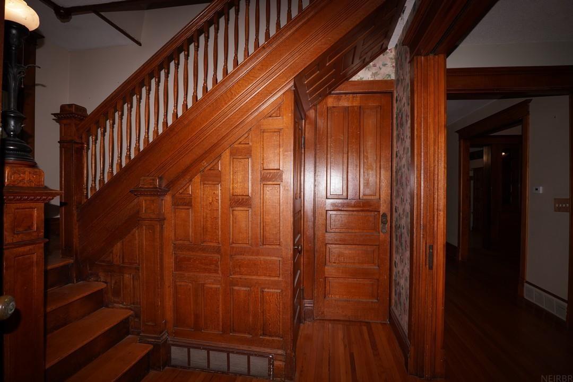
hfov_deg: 95.0
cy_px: 191
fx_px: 263
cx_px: 286
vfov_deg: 72.1
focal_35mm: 16
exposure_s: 1/160
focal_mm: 11
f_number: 5
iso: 100
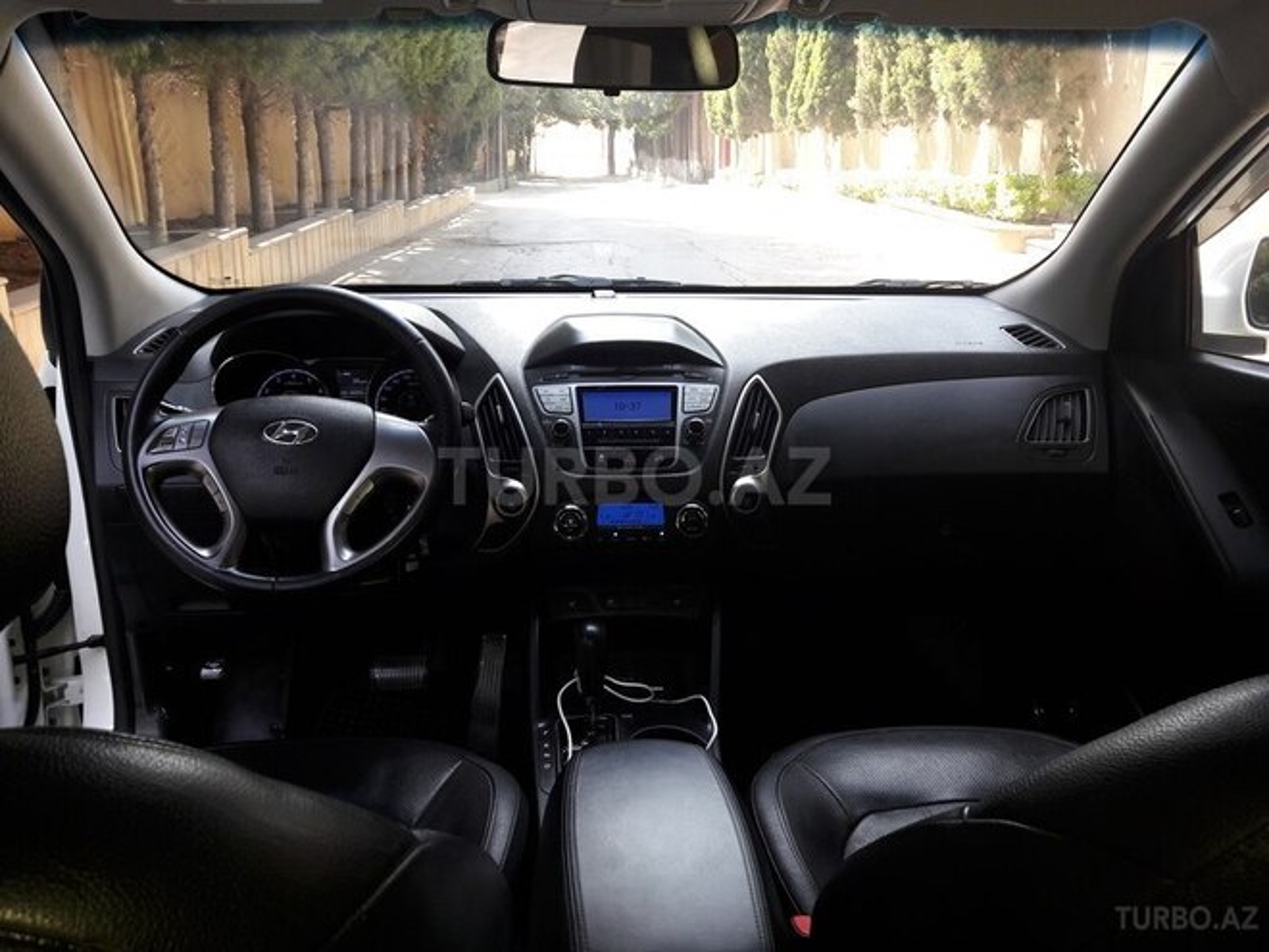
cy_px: 476
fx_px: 1026
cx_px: 634
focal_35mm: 28
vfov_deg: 49.7
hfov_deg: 63.4
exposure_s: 1/100
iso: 64
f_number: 1.9
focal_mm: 3.7
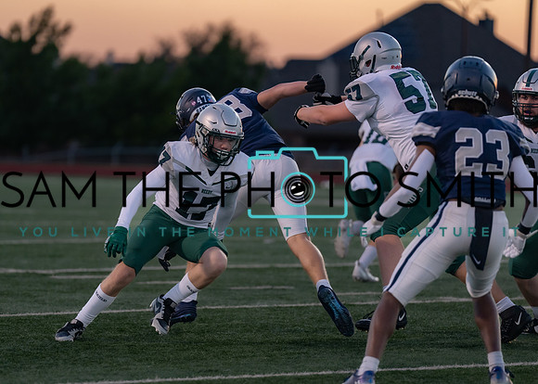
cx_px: 189
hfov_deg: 7.7
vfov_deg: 5.5
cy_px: 204
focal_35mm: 261
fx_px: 3982
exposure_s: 1/1000
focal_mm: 200
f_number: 2.8
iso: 1250
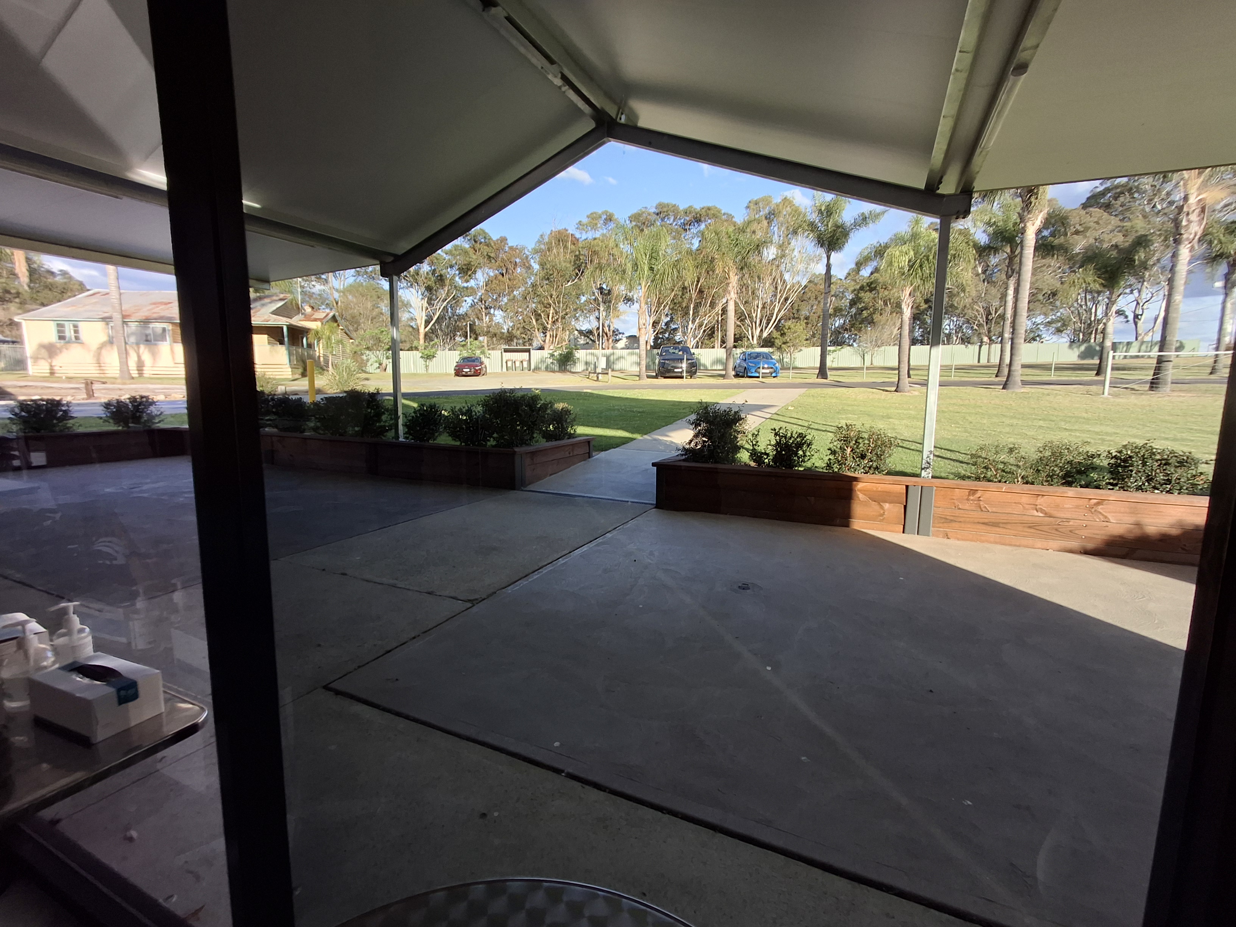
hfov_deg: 94.5
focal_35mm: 16
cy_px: 464
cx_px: 618
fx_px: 571
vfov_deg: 78.1
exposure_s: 1/50
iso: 50
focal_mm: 1.64
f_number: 2.2
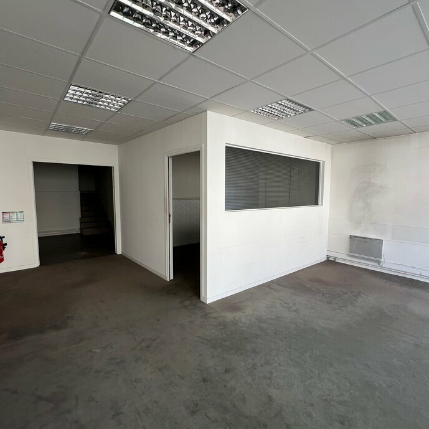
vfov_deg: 87.4
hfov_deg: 87.3
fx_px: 224
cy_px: 211
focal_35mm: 16
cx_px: 230
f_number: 1.8
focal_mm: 1.57
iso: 40
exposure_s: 1/99
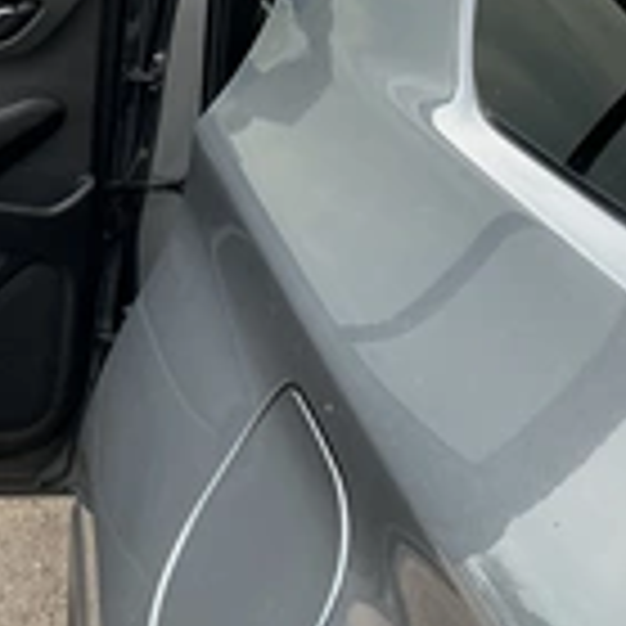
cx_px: 140
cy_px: 5
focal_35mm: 71
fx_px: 1453
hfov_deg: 24.0
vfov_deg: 23.3
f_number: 1.8
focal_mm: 3
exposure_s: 1/358
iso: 25
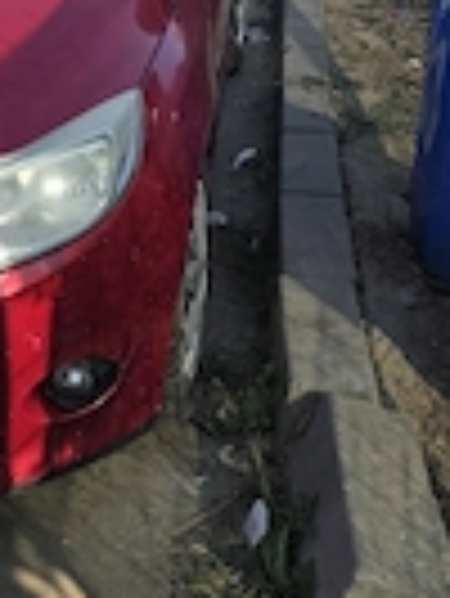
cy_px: -63
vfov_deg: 26.0
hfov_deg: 20.2
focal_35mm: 69
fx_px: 1194
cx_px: -72
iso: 80
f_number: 1.7
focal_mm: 6.3
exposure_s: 1/2737
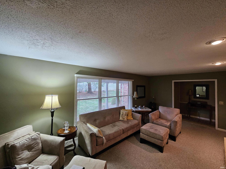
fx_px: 85
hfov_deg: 106.2
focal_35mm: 13
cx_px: 113
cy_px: 84
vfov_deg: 89.9
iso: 320
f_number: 2.2
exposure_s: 1/60
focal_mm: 2.2
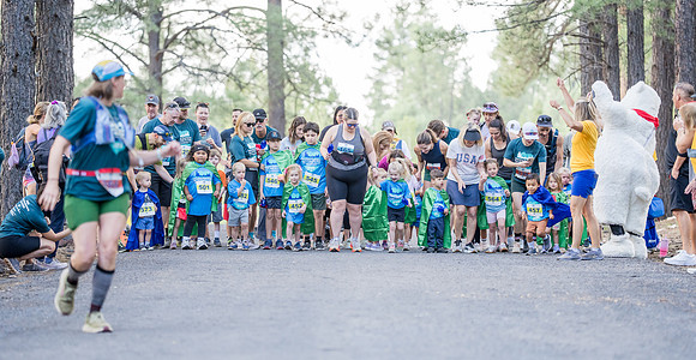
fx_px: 3711
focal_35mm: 205
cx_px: 356
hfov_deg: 10.7
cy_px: 188
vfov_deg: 5.6
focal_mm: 155.6
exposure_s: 1/640
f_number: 2.8
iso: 1250
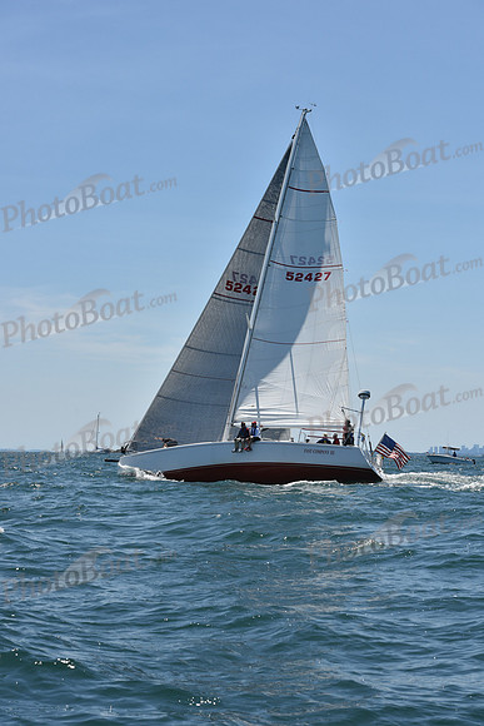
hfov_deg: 19.5
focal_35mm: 70
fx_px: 1411
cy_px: 363
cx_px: 242
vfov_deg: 28.8
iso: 250
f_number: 10
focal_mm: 70
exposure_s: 1/1000
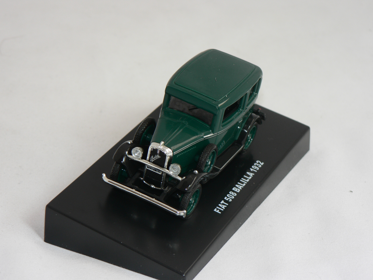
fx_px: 1099
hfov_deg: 19.3
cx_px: 186
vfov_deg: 14.5
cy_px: 140
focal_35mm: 102
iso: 80
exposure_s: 1/60
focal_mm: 16.9
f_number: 3.2
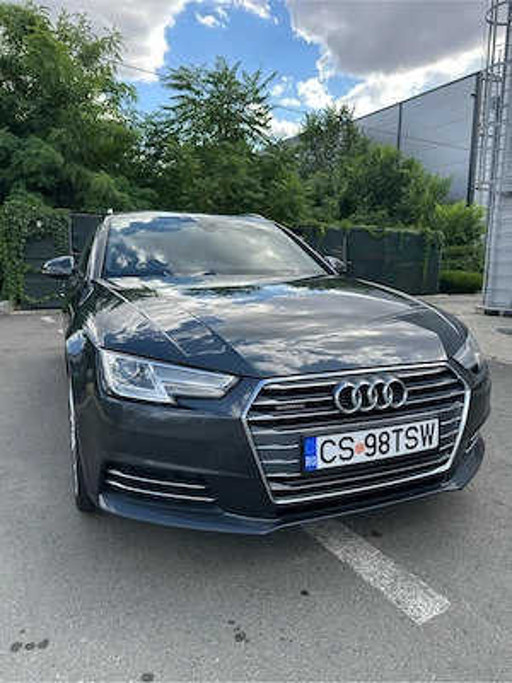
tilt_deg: -8.7
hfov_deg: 56.8
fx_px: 473
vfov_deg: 71.6
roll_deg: -1.2
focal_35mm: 24
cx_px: 256
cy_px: 342
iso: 80
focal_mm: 6.86
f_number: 1.78
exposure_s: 1/971
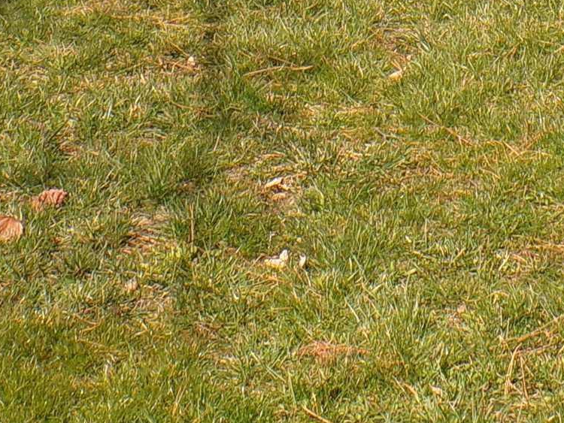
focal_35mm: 131
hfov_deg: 14.7
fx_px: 2135
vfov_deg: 10.5
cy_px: -402
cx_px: 610
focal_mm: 5.8
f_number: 4.8
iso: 100
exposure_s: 1/350
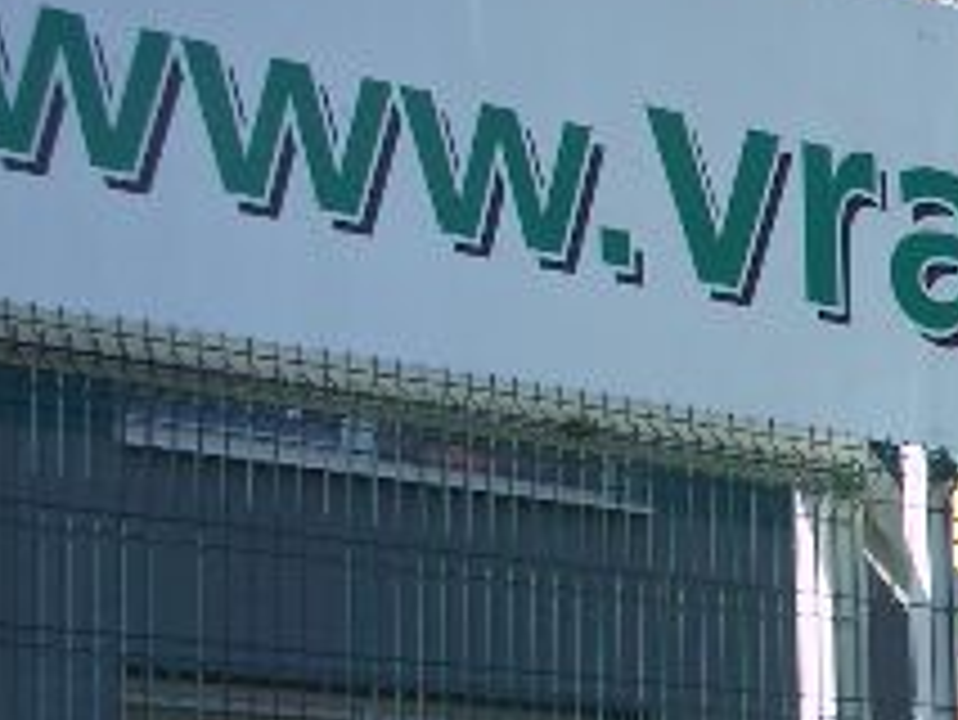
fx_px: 3406
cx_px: 1241
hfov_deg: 15.3
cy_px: 801
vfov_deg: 11.9
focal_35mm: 123
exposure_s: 1/640
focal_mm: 6.8
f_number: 2.8
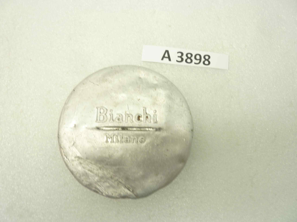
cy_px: 111
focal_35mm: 25
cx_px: 148
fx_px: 214
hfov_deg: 69.4
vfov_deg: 54.9
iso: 80
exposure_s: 1/15
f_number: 3.3
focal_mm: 4.1
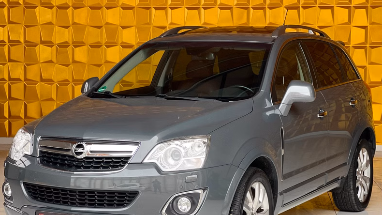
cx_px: 191
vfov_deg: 14.2
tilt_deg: -4.6
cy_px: 136
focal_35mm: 85
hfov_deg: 25.0
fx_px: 861
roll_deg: +0.1
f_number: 2.8
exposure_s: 1/121
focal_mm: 9
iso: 125
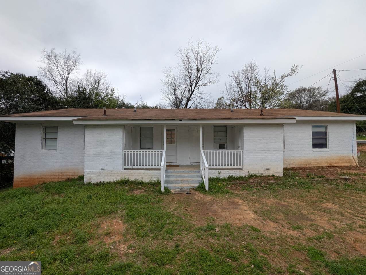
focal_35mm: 12
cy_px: 138
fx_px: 127
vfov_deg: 94.6
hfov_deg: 110.5
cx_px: 183
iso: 51
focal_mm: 2.02
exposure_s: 1/3906
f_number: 1.7
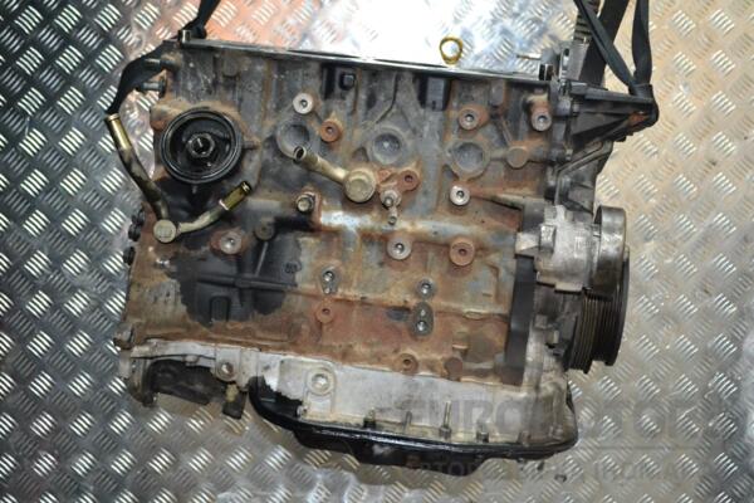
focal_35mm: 52
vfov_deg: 25.8
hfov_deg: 37.9
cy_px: 252
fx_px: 1099
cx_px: 377
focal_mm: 35
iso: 2200
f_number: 5
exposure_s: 1/60
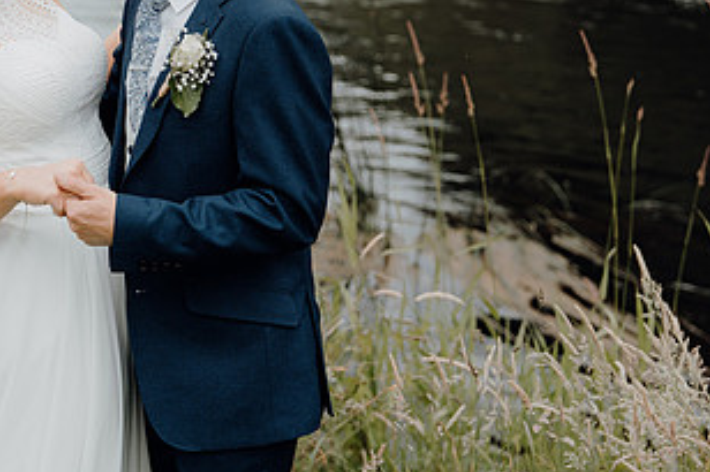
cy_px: 75
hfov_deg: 24.7
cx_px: 150
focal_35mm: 81
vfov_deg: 16.7
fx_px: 1597
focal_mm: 43
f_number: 2.8
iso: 125
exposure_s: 1/800
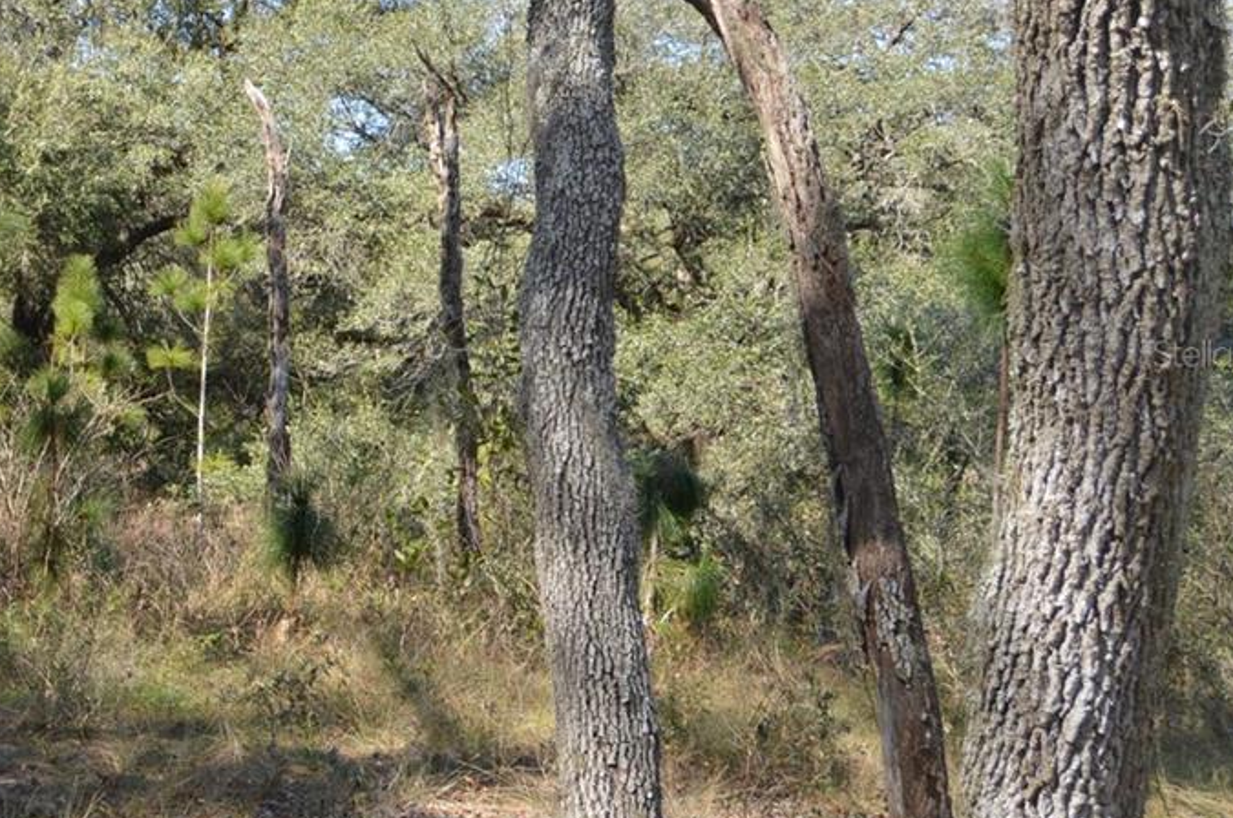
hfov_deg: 28.4
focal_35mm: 64
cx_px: -146
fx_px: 2189
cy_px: 353
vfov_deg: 21.2
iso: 100
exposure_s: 1/200
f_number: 5
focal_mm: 18
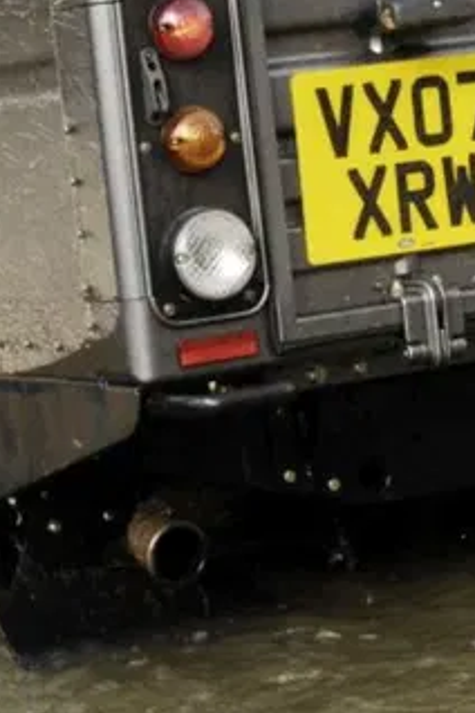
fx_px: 3026
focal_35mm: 153
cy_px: 210
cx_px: 206
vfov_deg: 13.4
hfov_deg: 9.0
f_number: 6.3
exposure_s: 1/160
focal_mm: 27
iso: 400
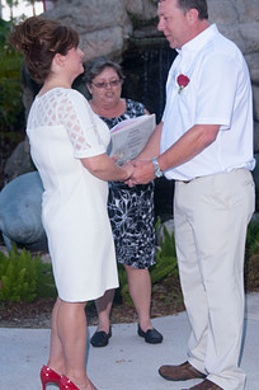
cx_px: 139
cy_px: 165
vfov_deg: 23.1
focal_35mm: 88
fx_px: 952
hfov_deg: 15.5
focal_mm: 40
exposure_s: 1/250
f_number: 5.6
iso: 200
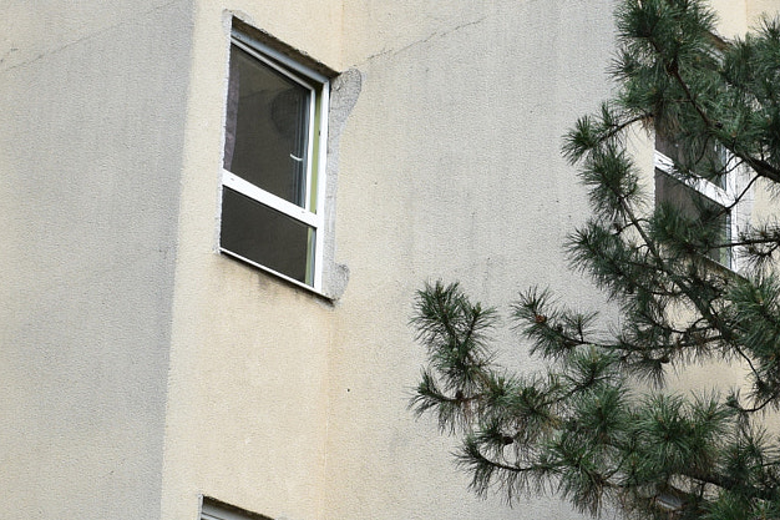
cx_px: 597
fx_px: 2491
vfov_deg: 11.9
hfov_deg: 17.7
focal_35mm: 115
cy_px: 415
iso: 400
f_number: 11
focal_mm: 30
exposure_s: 1/400
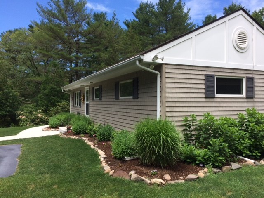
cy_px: 99
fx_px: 221
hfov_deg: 61.7
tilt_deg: -0.6
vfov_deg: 48.2
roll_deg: +0.6
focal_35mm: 29
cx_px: 132
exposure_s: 1/1414
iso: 32
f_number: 2.2
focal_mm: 4.15
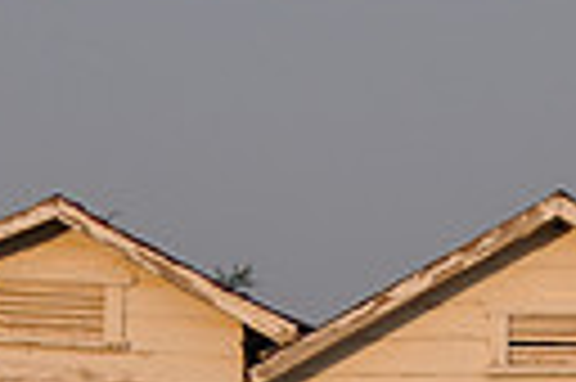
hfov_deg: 3.7
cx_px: 662
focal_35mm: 556
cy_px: 654
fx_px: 8885
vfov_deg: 2.5
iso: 250
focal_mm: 82
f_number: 5.6
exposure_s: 1/500
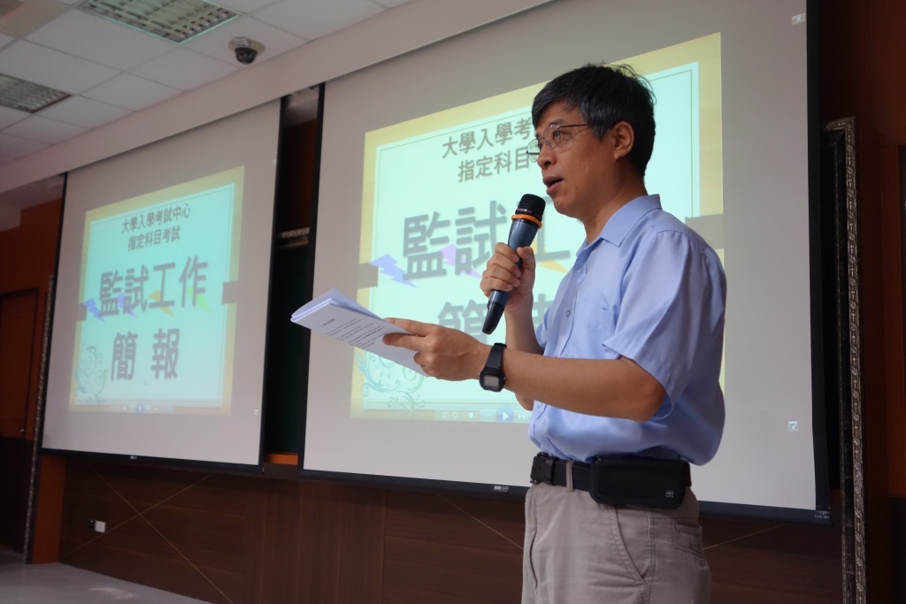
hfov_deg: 50.7
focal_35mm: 38
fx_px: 956
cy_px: 302
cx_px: 453
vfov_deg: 35.1
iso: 800
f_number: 2.8
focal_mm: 14.07
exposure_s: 1/40
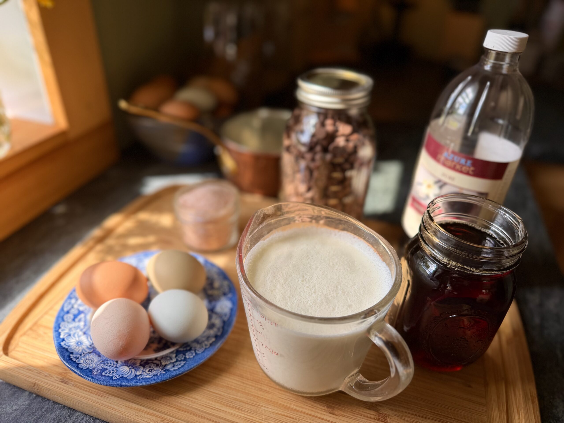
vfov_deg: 56.8
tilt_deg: -34.1
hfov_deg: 71.6
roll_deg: -3.0
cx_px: 282
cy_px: 212
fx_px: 391
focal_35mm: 24
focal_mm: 6.76
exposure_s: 1/211
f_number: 1.78
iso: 80
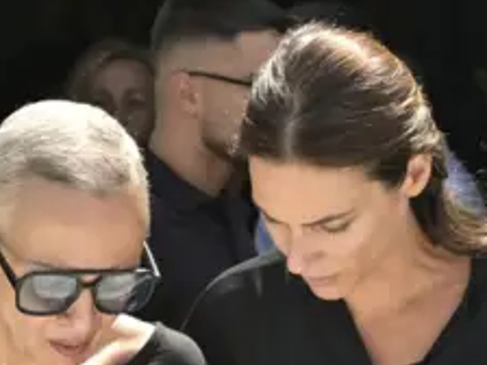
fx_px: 5107
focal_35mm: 363
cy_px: 414
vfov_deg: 4.1
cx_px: 137
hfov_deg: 5.5
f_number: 8
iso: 320
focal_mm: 110
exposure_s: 1/400
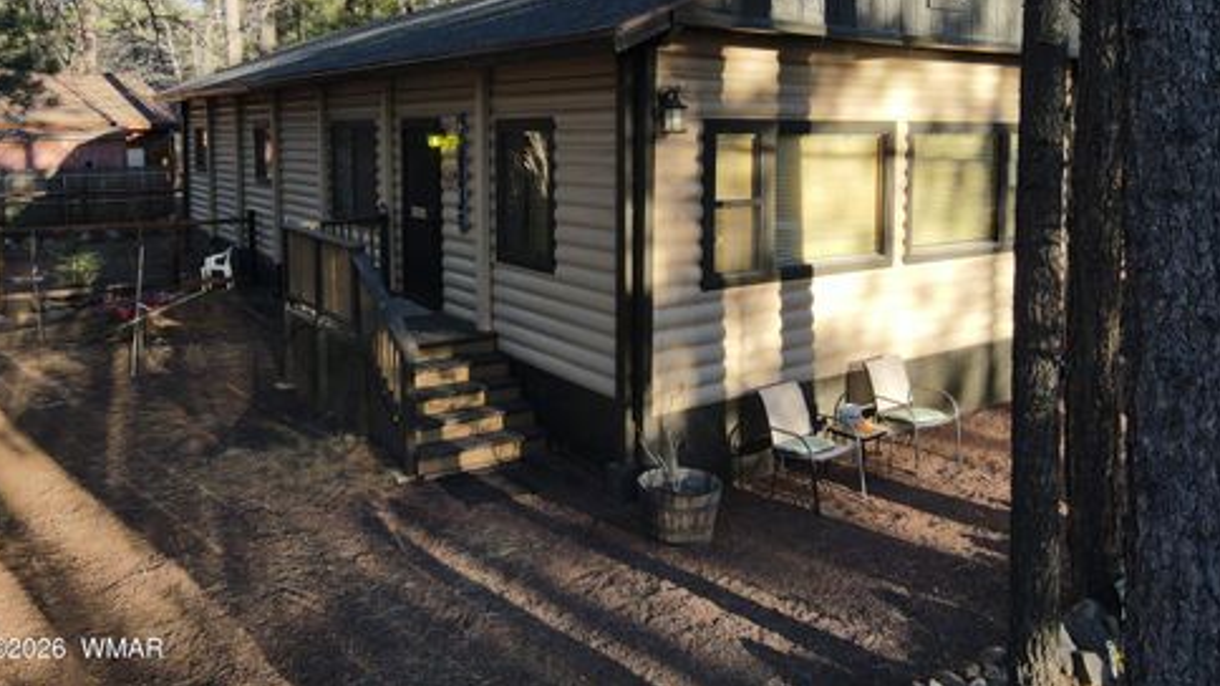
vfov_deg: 42.2
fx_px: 873
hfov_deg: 69.9
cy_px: 218
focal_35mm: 27
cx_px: 615
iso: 200
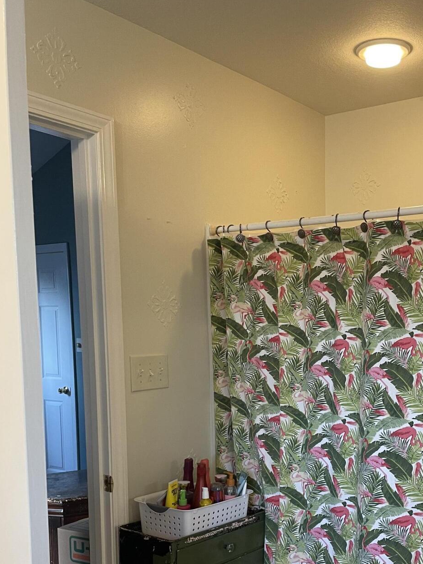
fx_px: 684
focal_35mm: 42
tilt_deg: -4.6
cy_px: 393
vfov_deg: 43.9
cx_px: 317
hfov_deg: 33.7
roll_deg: +0.7
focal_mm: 4.2
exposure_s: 1/60
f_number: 1.6
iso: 100
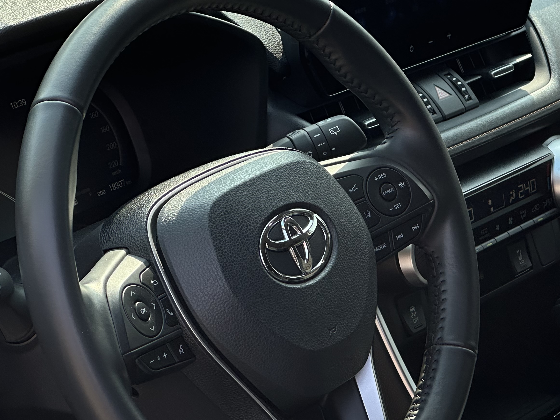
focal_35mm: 134
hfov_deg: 14.7
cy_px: 226
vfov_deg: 11.1
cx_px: 355
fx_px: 2168
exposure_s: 1/128
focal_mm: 9
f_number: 2.8
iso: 32
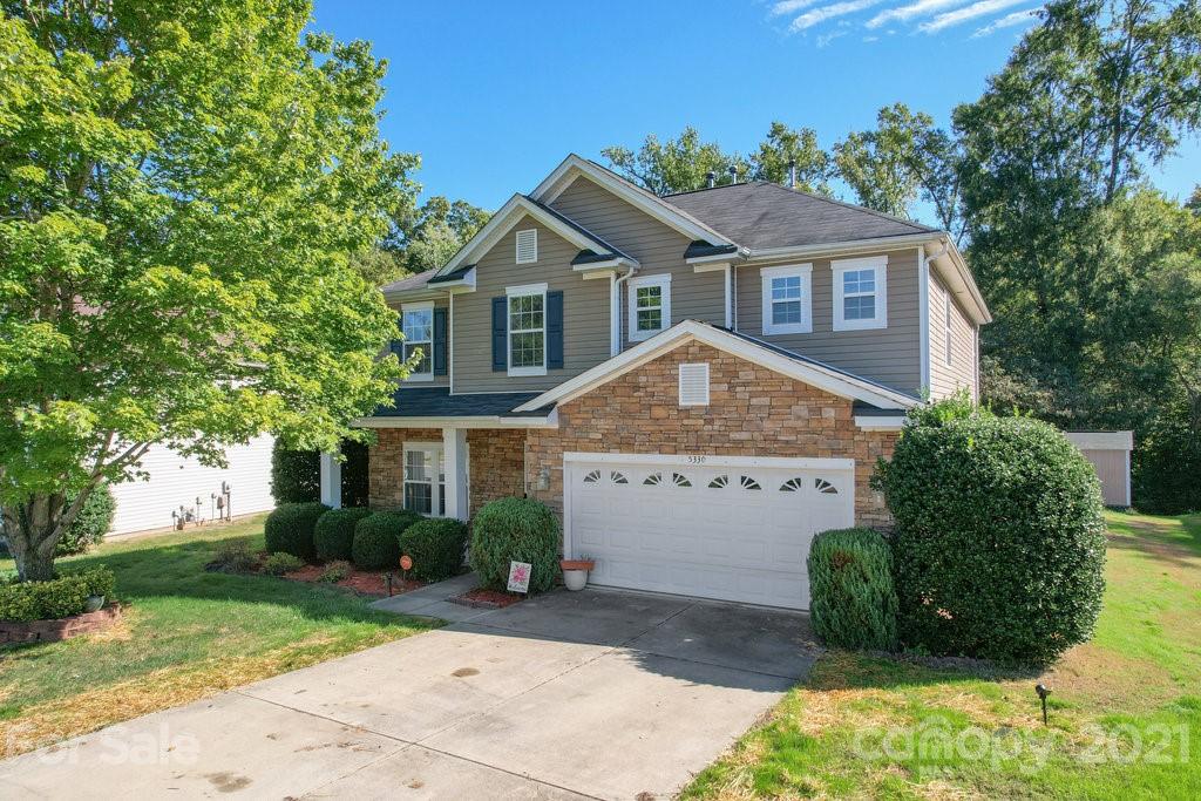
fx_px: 734
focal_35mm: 22
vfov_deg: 57.2
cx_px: 600
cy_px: 400
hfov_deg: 78.6
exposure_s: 1/1000
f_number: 2.8
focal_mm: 8.38
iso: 100
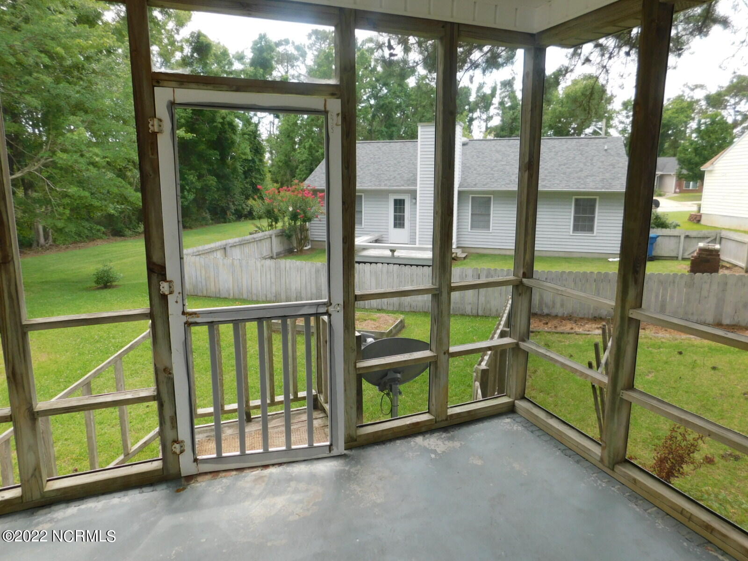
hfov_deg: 73.9
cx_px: 374
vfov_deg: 58.9
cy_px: 280
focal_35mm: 23
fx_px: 497
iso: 125
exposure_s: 1/250
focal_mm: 4
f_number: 3
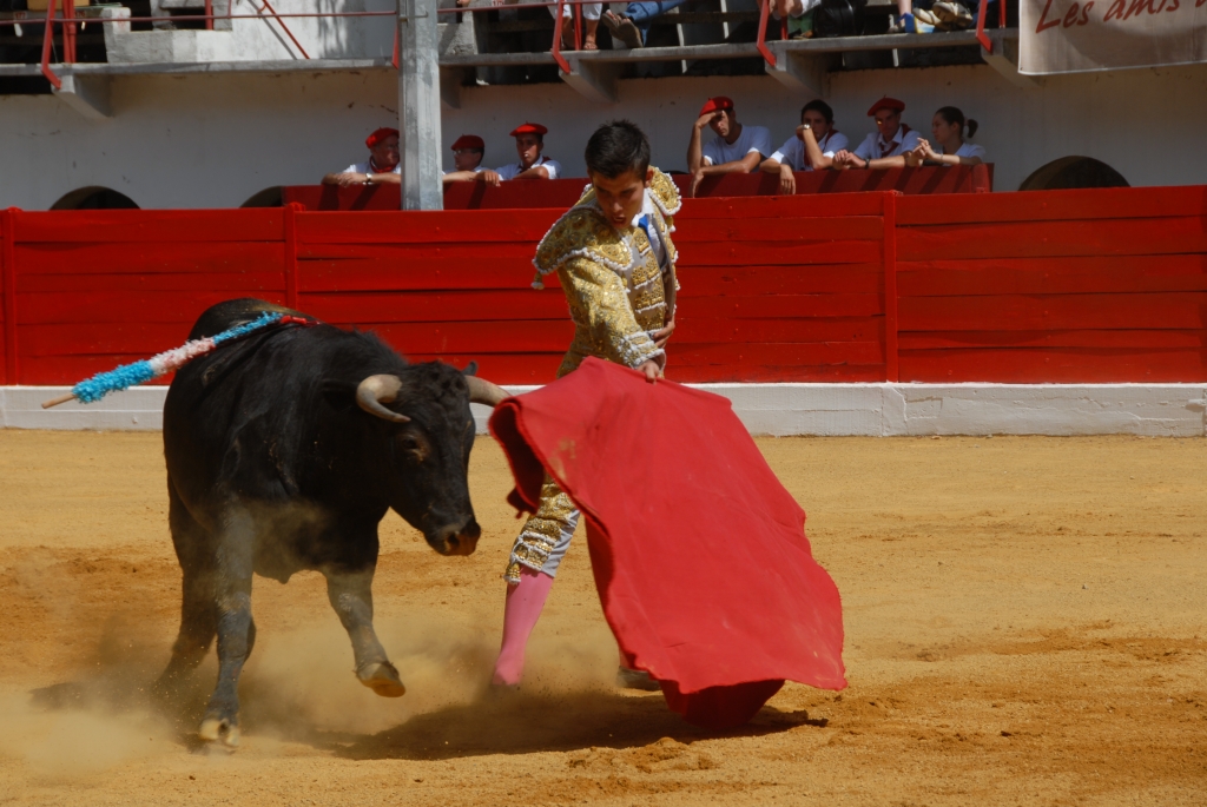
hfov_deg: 13.0
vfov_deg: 8.7
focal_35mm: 158
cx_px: 604
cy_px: 404
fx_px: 5286
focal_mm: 105
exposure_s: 1/350
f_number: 8
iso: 100
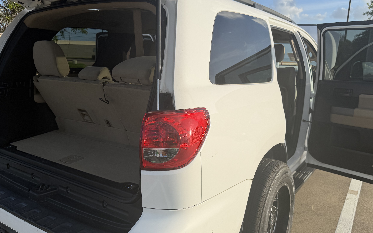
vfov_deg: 43.0
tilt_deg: -13.2
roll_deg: +0.3
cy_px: 134
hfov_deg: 64.6
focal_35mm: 29
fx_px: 295
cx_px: 192
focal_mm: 6.76
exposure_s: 1/5319
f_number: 1.78
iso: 80
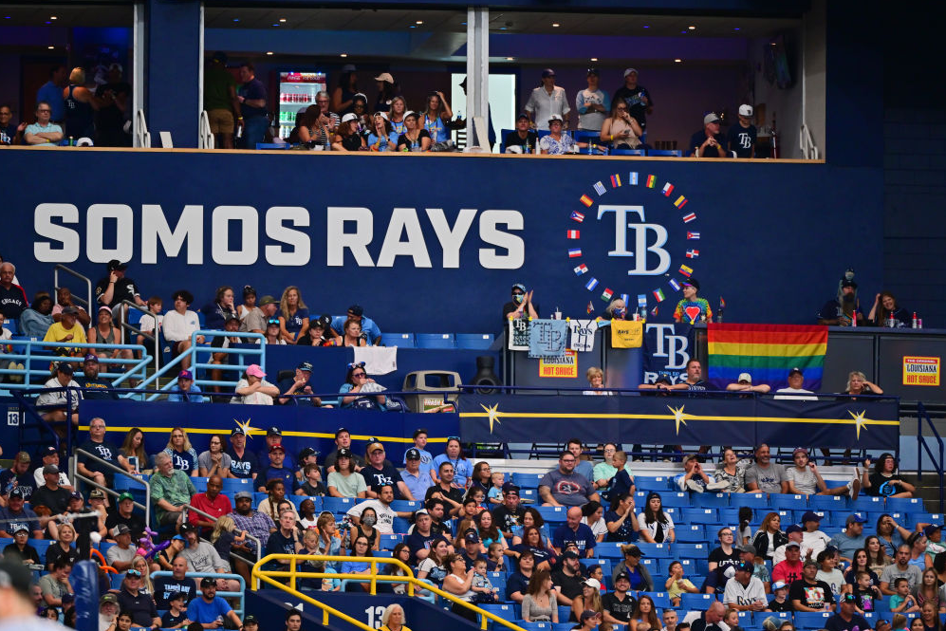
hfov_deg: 5.0
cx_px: 481
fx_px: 10801
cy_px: 321
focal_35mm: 411
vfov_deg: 3.3
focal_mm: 400
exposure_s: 1/250
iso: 1000
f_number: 4
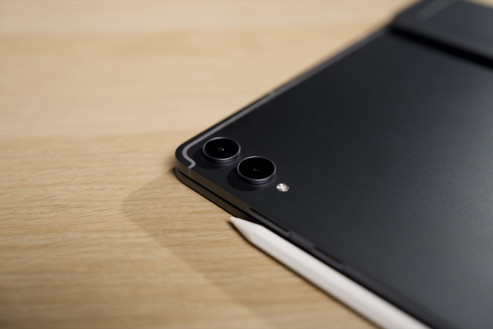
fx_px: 630
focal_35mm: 46
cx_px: 246
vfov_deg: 29.3
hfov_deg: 42.7
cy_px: 164
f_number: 2.8
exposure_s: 1/60
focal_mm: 46
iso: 640
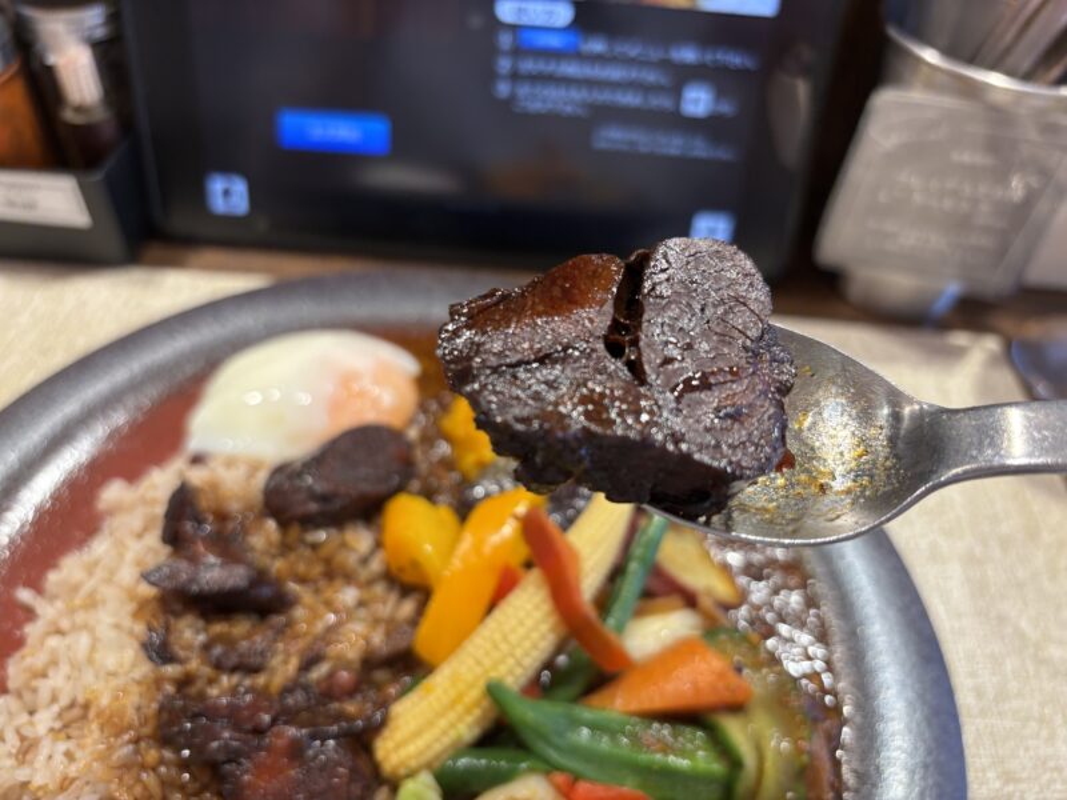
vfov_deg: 53.1
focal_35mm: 26
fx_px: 801
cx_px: 534
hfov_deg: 67.3
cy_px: 400
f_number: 1.6
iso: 80
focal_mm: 5.96
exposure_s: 1/50
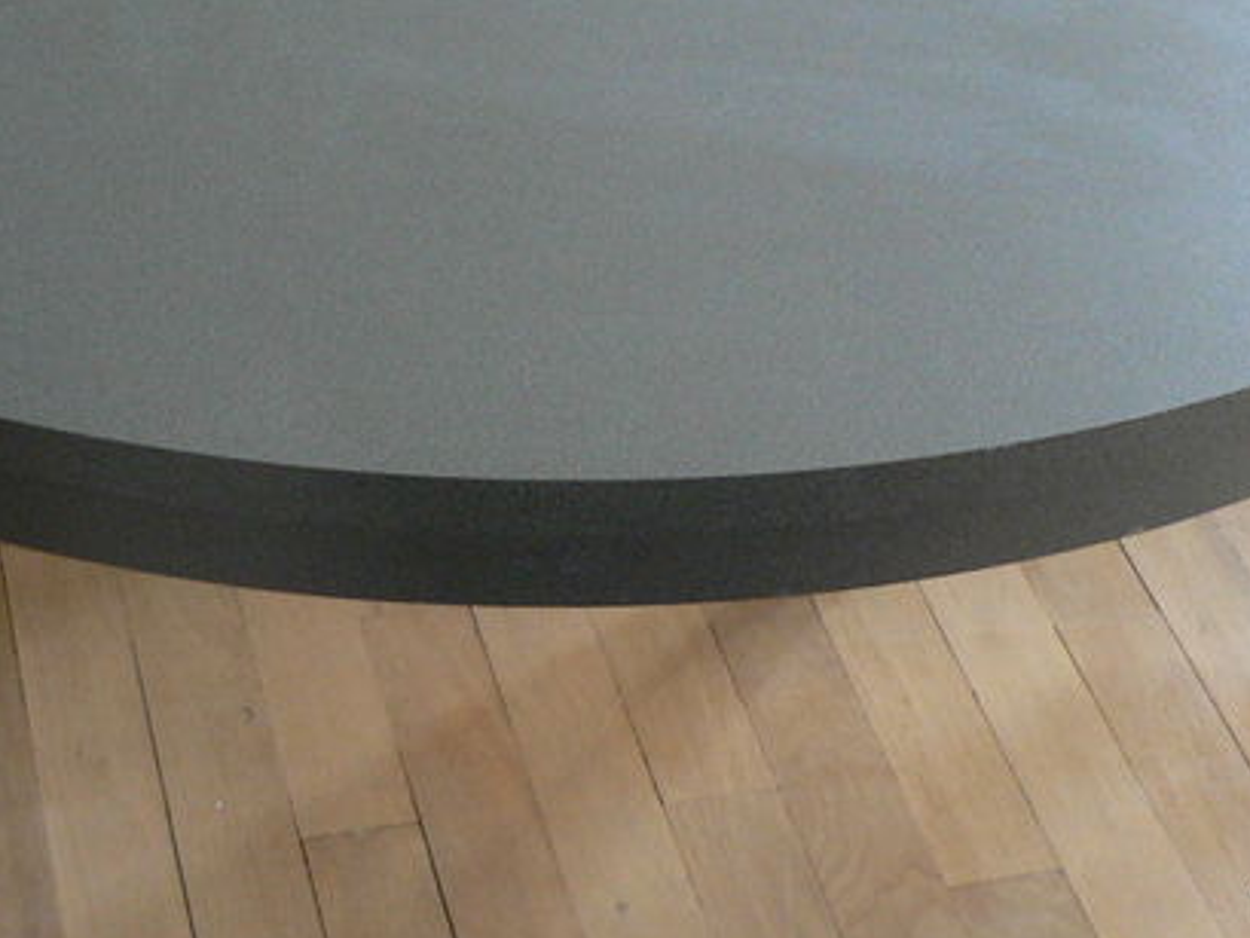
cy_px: 309
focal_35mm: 88
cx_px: 446
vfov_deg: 16.7
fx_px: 3179
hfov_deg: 22.2
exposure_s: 1/20
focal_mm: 6
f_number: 2.8
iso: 200
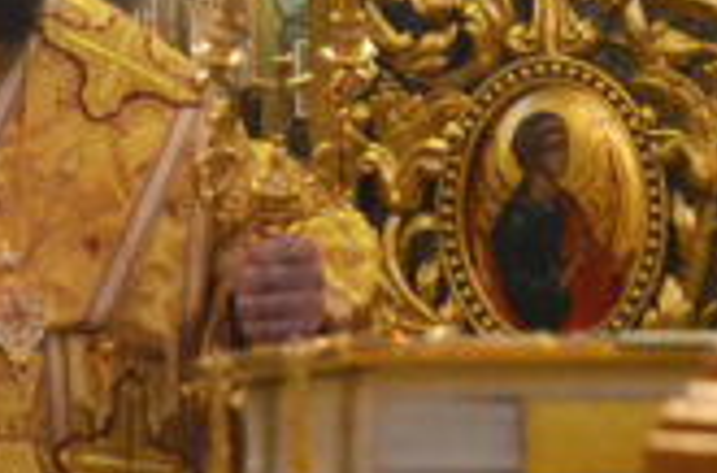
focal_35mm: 217
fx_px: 4310
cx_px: 35
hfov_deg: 9.5
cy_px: -128
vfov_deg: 6.2
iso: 2500
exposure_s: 1/50
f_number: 6.3
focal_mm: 34
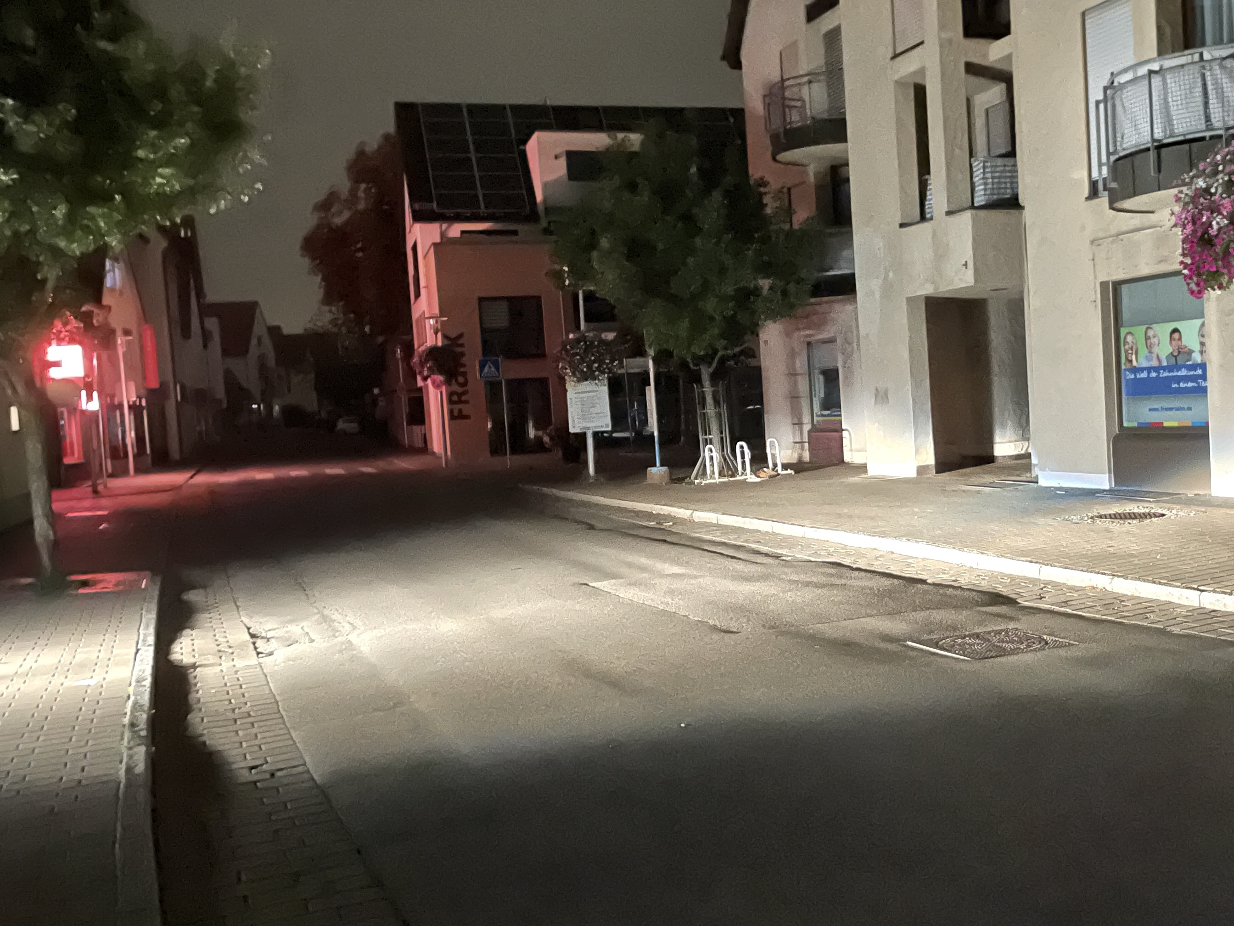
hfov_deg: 46.9
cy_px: 470
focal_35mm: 39
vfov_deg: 36.8
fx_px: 1390
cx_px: 853
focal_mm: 4.2
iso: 5000
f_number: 1.6
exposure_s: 1
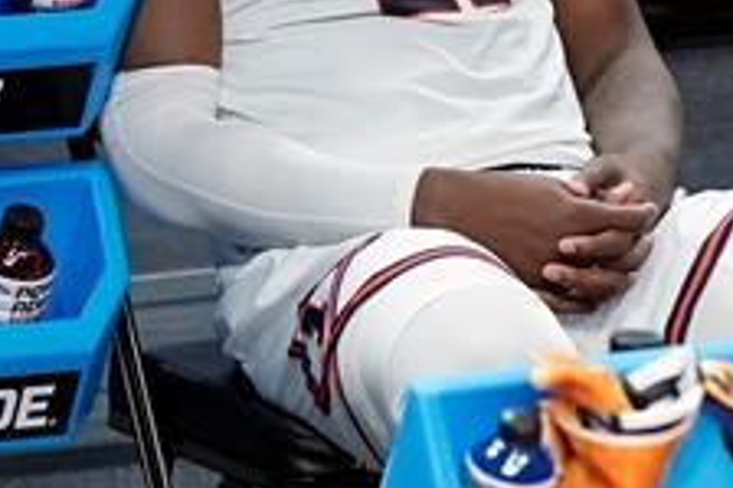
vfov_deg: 1.2
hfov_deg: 1.8
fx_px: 23580
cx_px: 461
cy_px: 25
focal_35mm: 1159
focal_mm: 400
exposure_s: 1/1250
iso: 2000
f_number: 2.8
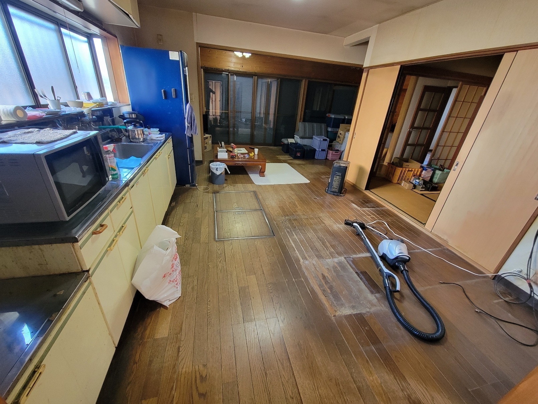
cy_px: 202
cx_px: 269
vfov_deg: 89.9
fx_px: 202
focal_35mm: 13
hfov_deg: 106.2
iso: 400
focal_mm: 2.2
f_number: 2.2
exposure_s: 1/50
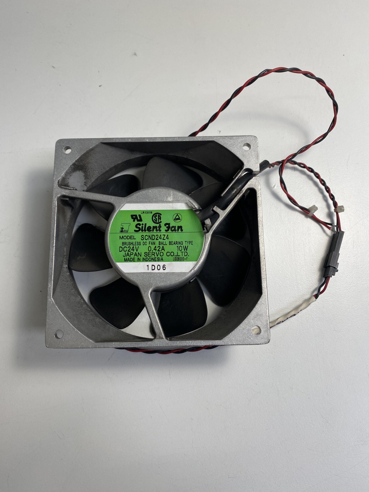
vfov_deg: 67.3
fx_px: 370
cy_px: 246
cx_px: 184
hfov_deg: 53.1
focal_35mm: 26
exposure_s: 1/145
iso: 32
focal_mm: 4.25
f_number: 1.8
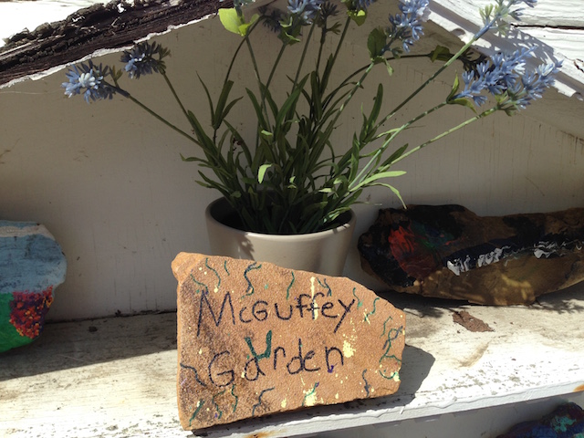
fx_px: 557
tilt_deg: -10.8
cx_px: 292
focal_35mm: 33
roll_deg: -0.3
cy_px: 219
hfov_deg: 55.4
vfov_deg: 42.9
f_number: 2.4
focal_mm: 4.12
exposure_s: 1/1466
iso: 50
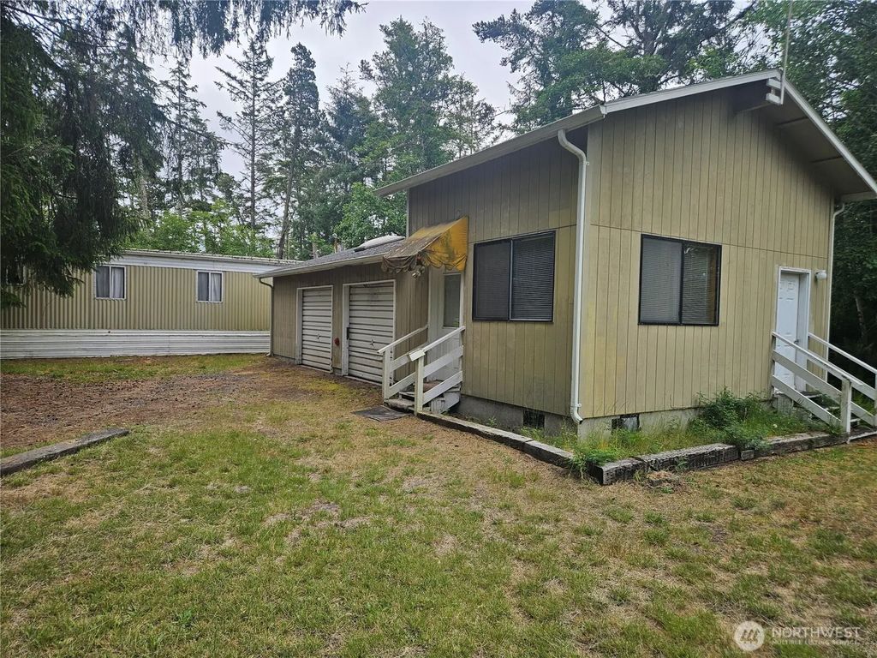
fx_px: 583
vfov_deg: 58.9
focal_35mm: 23
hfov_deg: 73.9
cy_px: 329
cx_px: 438
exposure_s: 1/922
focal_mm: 5.4
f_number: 1.8
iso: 25
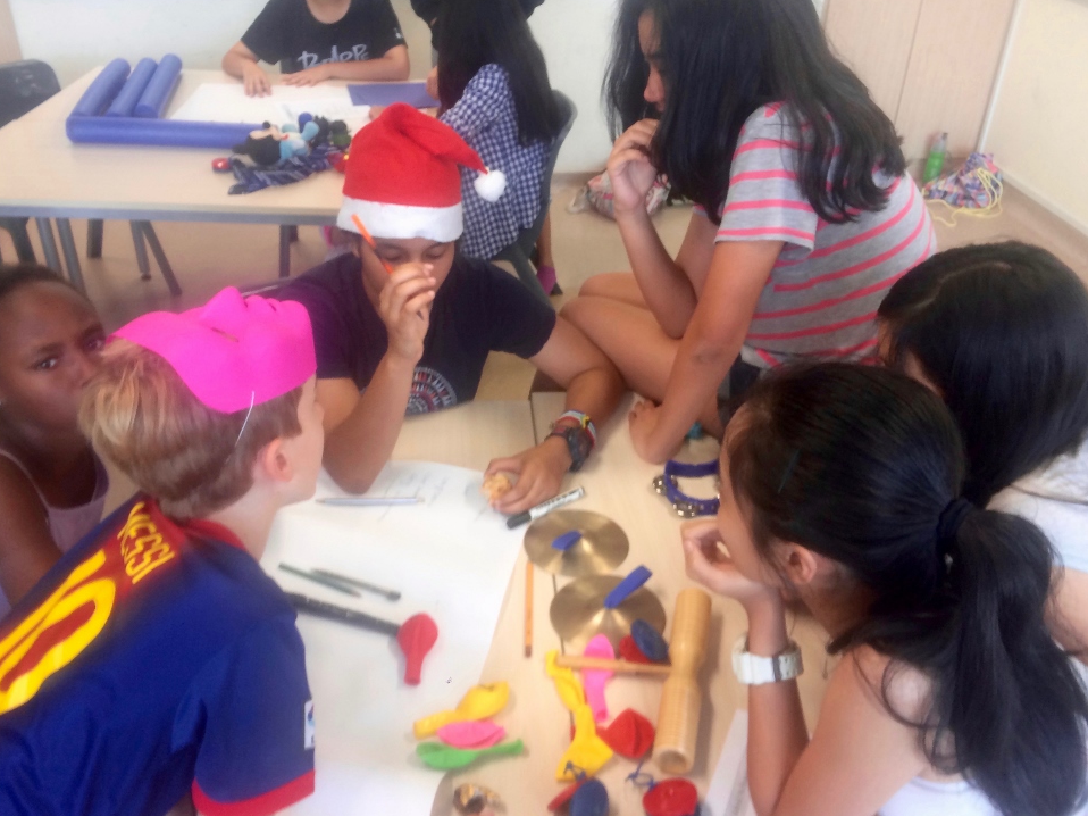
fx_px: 974
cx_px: 512
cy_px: 413
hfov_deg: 58.3
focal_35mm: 31
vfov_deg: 45.4
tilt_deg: -34.1
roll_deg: -0.1
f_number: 2.2
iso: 32
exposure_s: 1/33
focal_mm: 4.15
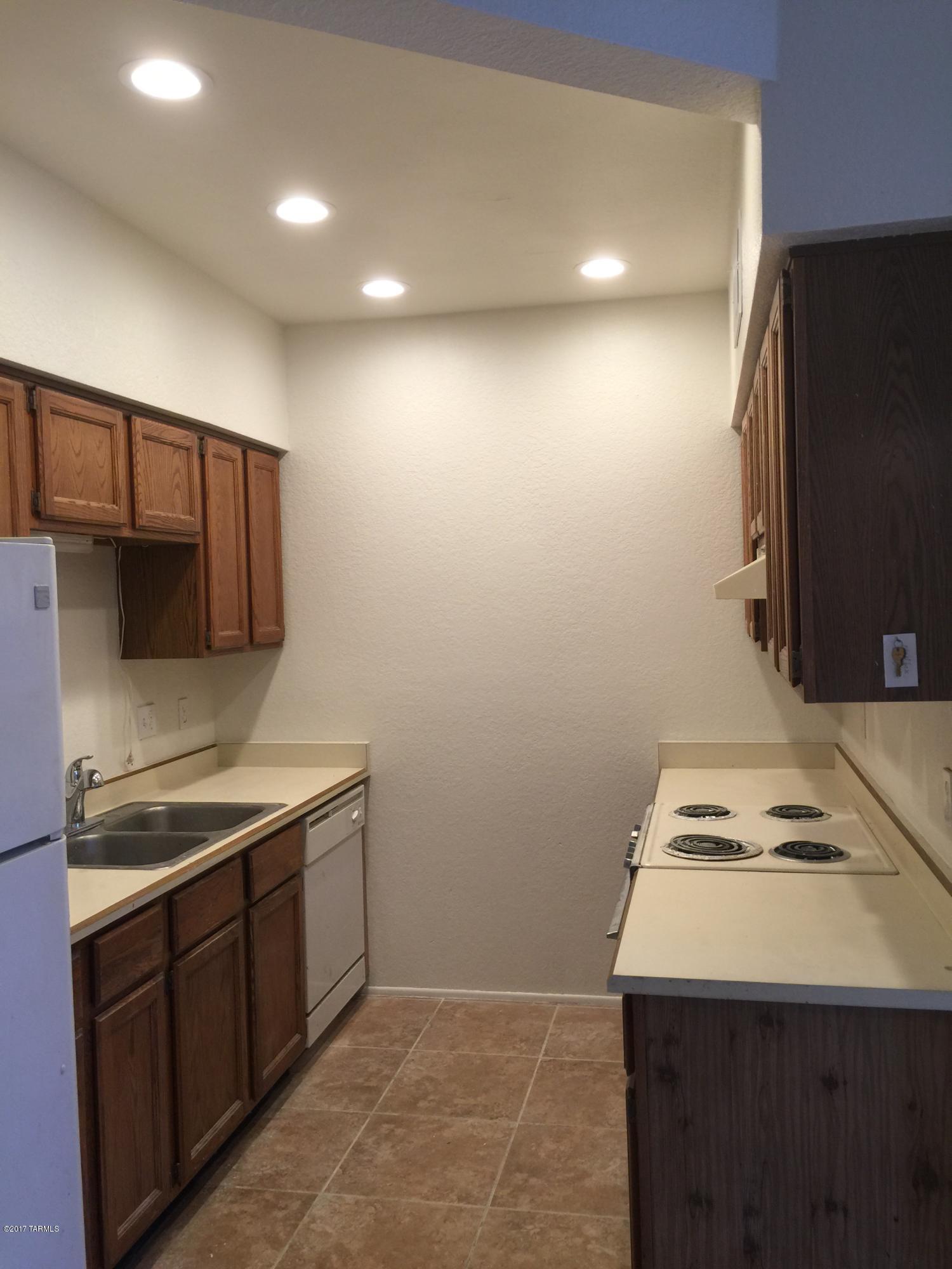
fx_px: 1063
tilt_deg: -1.7
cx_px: 476
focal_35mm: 29
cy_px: 634
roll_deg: +2.2
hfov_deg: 48.2
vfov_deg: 61.7
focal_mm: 4.15
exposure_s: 1/30
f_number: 2.2
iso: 32
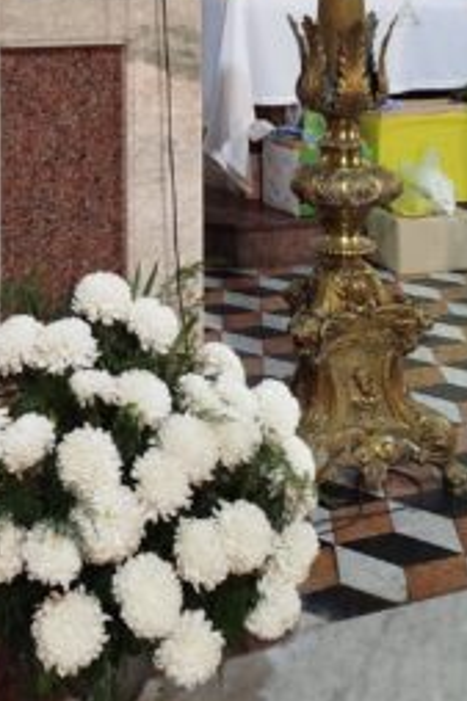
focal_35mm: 59
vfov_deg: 31.3
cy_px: -8
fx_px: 1150
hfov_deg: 22.4
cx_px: 53
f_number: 1.7
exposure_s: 1/33
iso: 250
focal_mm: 5.31
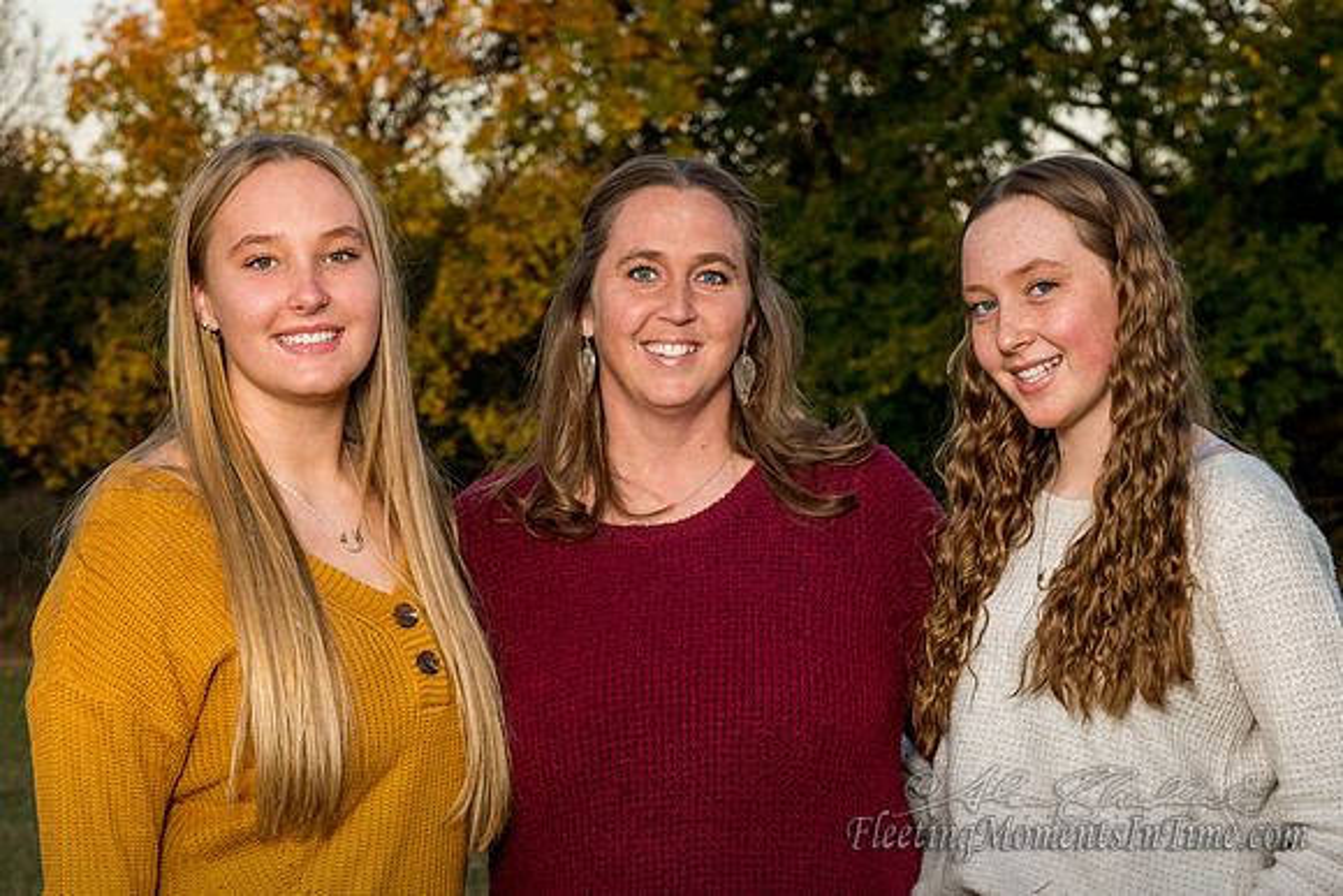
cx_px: 672
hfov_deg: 36.2
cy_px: 448
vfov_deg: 24.6
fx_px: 2052
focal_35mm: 55
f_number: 6.3
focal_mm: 55
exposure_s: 1/80
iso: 100
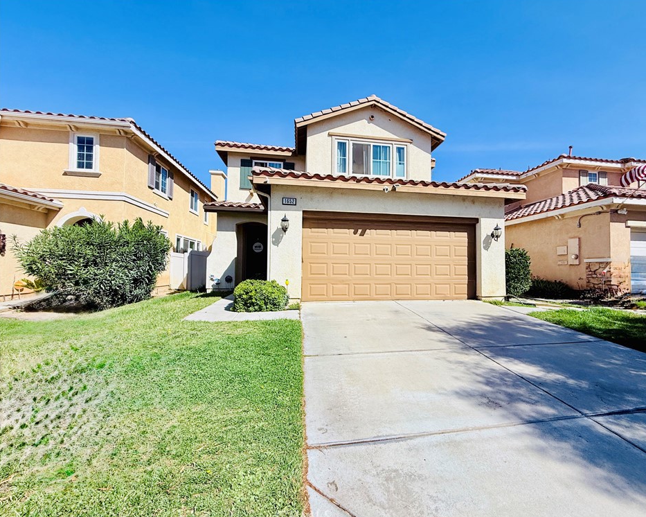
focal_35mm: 15
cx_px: 352
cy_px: 261
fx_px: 287
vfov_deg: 84.0
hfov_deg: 96.5
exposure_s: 1/3460
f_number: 2.2
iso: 50
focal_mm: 2.22
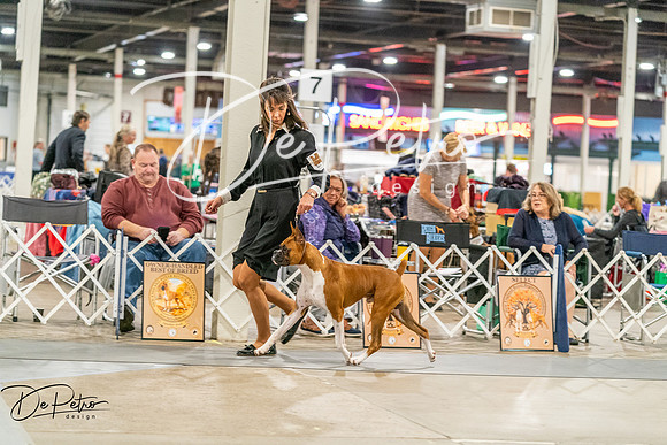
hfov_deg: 20.4
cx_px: 334
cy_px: 222
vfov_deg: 13.7
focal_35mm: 100
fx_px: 1853
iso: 6400
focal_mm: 100
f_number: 3.2
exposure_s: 1/250
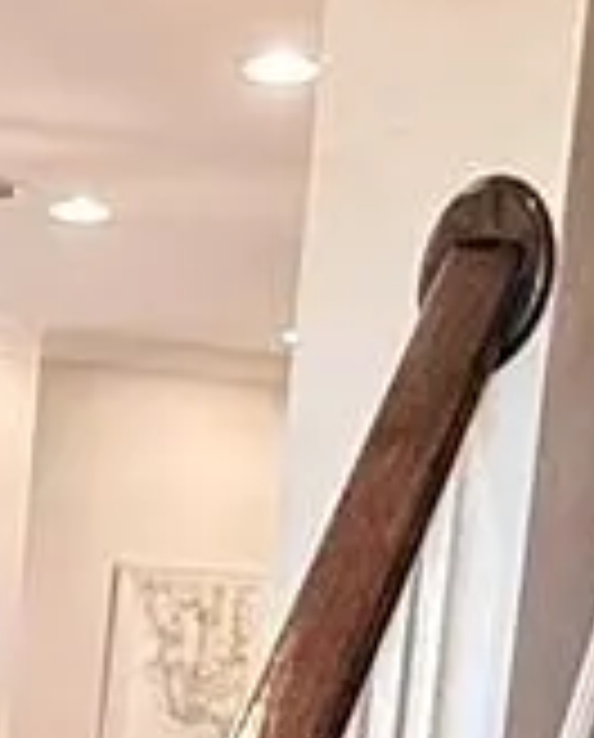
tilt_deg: -11.0
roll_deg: -3.4
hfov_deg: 11.2
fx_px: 2912
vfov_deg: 13.2
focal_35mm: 133
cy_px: 1274
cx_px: -274
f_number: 2.2
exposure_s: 1/60
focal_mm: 2.22
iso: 640
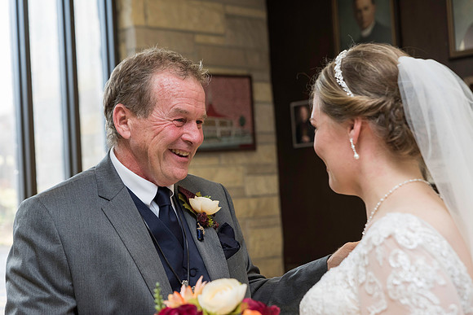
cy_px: 158
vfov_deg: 20.0
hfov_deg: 29.6
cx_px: 236
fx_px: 894
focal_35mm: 68
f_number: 4.5
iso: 640
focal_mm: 68
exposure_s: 1/200
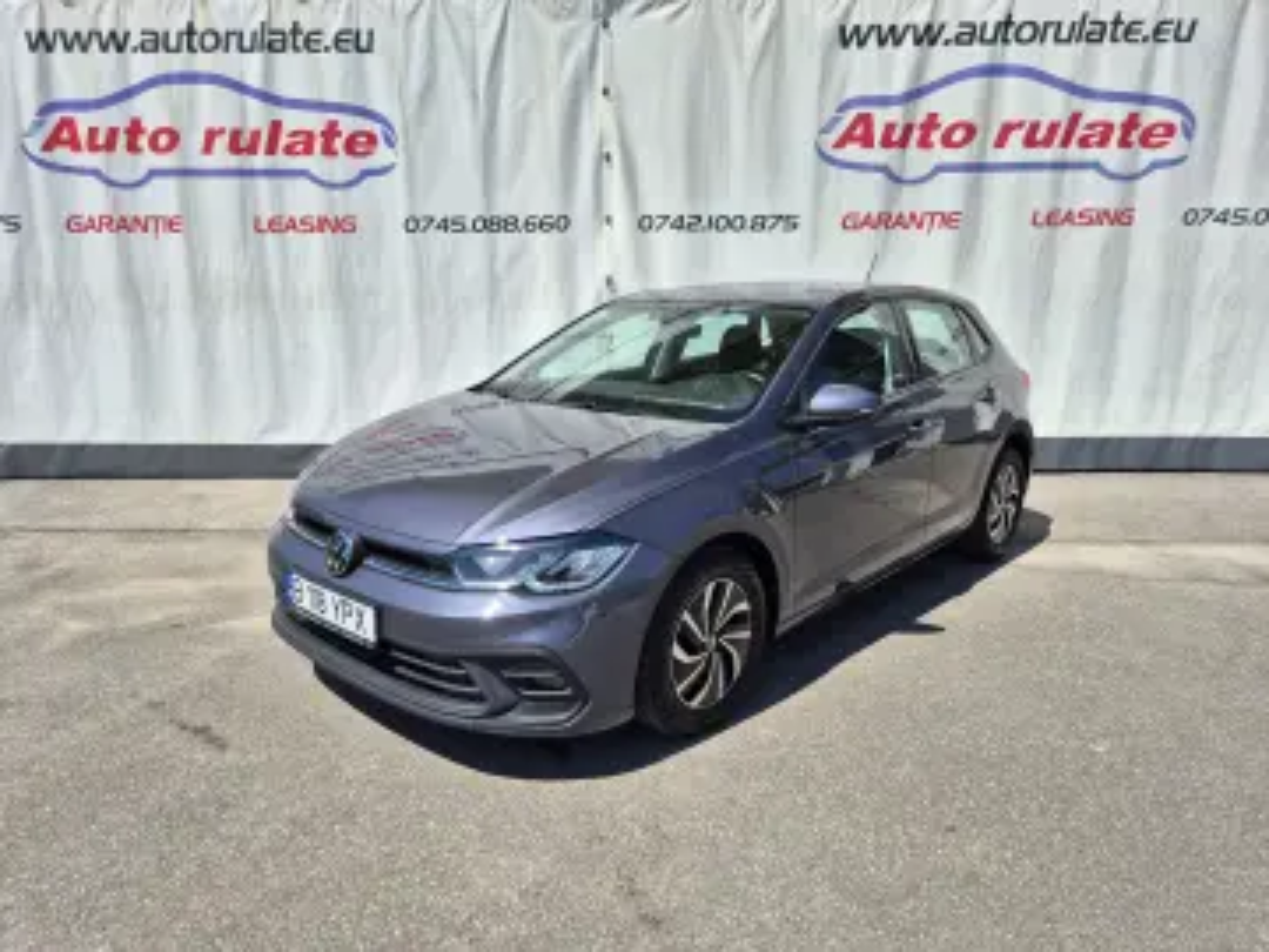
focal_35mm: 23
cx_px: 634
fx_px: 843
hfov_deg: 73.9
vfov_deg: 58.9
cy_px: 476
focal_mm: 5.4
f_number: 1.8
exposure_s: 1/1668
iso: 25
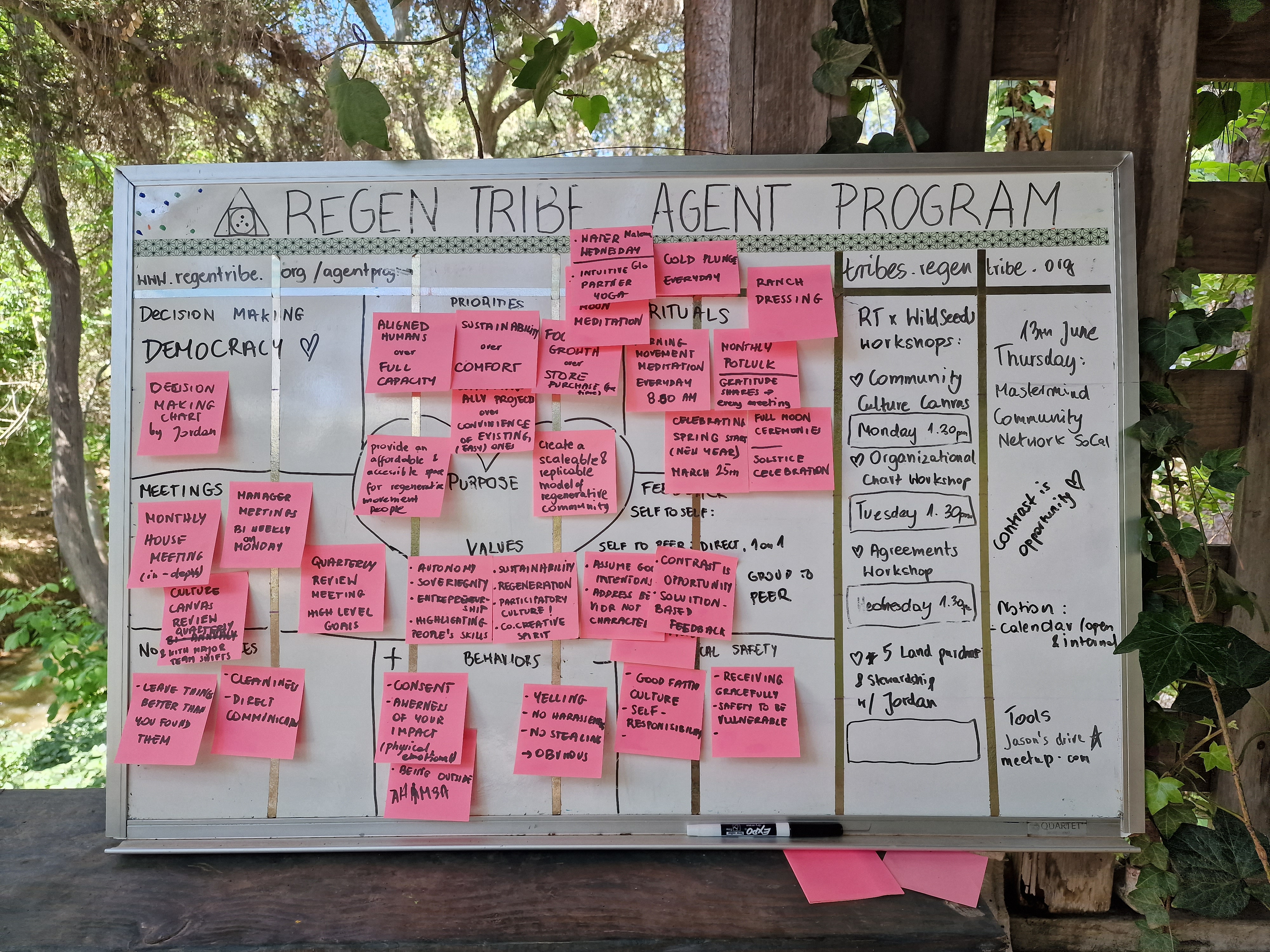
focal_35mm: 23
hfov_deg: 73.9
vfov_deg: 58.9
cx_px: 635
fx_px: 844
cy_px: 476
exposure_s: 1/100
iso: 50
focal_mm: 6.4
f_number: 1.8
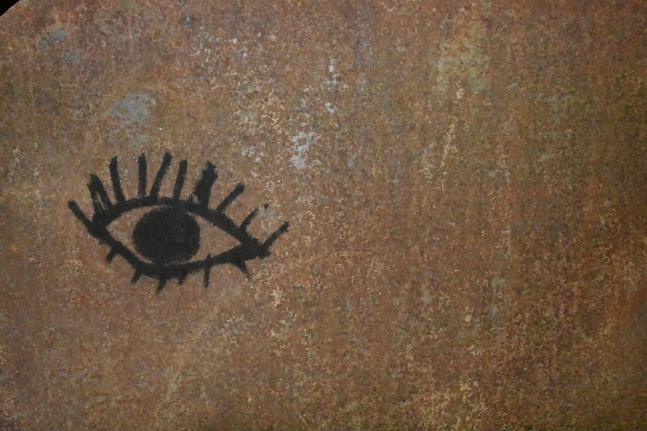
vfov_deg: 34.2
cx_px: 324
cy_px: 216
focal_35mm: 39
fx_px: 701
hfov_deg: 49.6
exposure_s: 1/60
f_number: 22
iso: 25600
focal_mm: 26
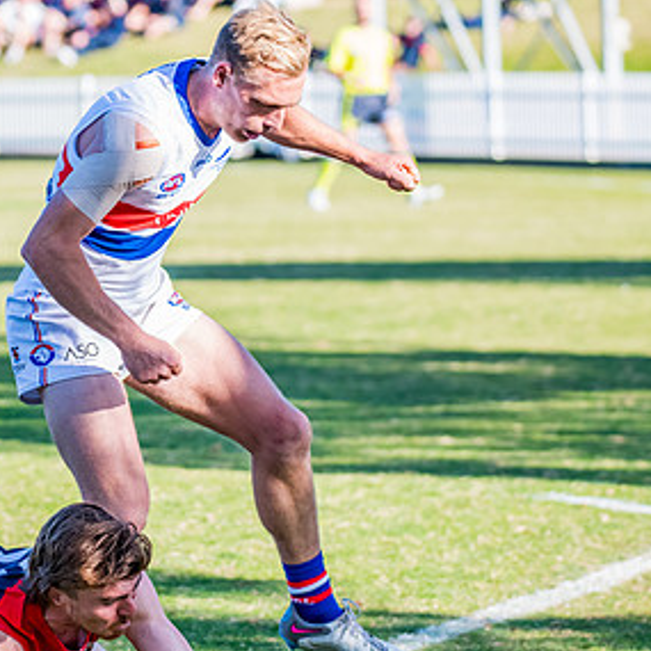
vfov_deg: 5.8
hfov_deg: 5.8
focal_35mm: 300
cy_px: 419
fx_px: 6383
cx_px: 6
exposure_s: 1/1600
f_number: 5.6
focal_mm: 170
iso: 800
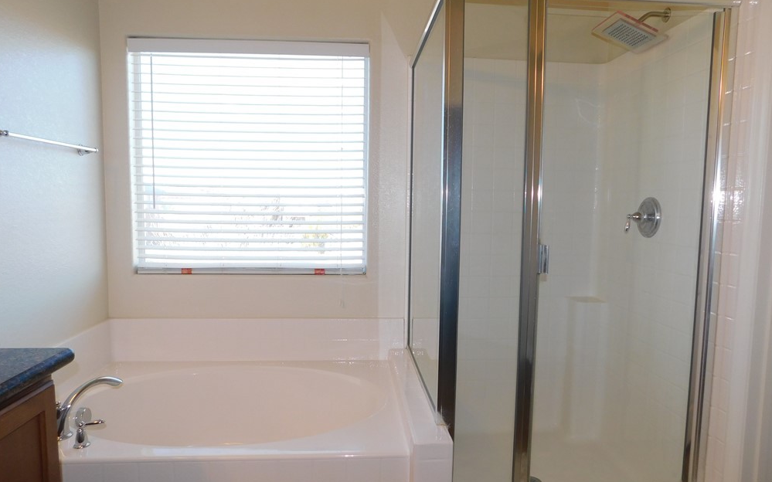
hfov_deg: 72.6
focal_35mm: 25
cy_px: 250
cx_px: 391
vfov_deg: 49.2
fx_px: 526
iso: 125
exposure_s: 1/100
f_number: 3
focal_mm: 4
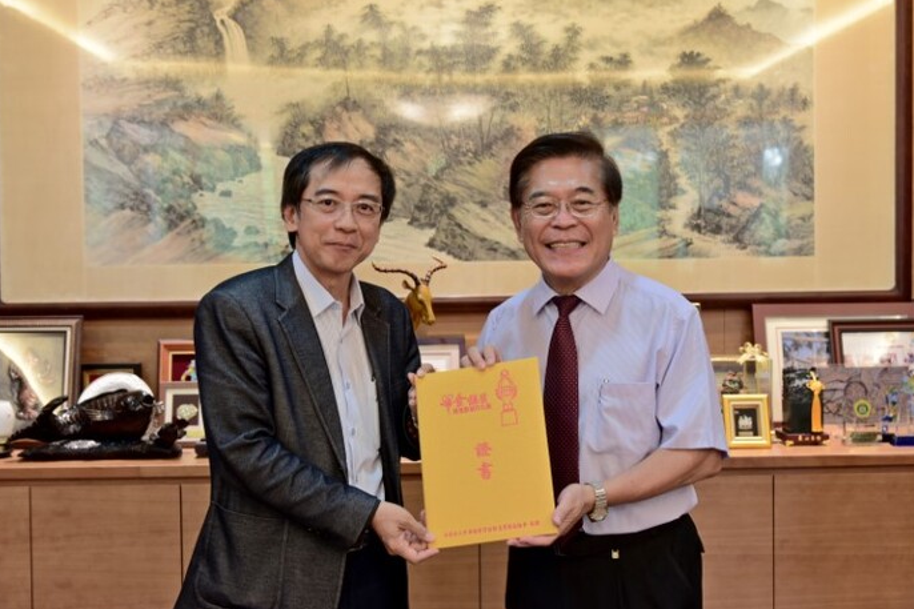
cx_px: 457
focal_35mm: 49
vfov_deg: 27.5
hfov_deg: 40.4
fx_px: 1244
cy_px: 301
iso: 1000
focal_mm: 48
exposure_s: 1/20
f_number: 5
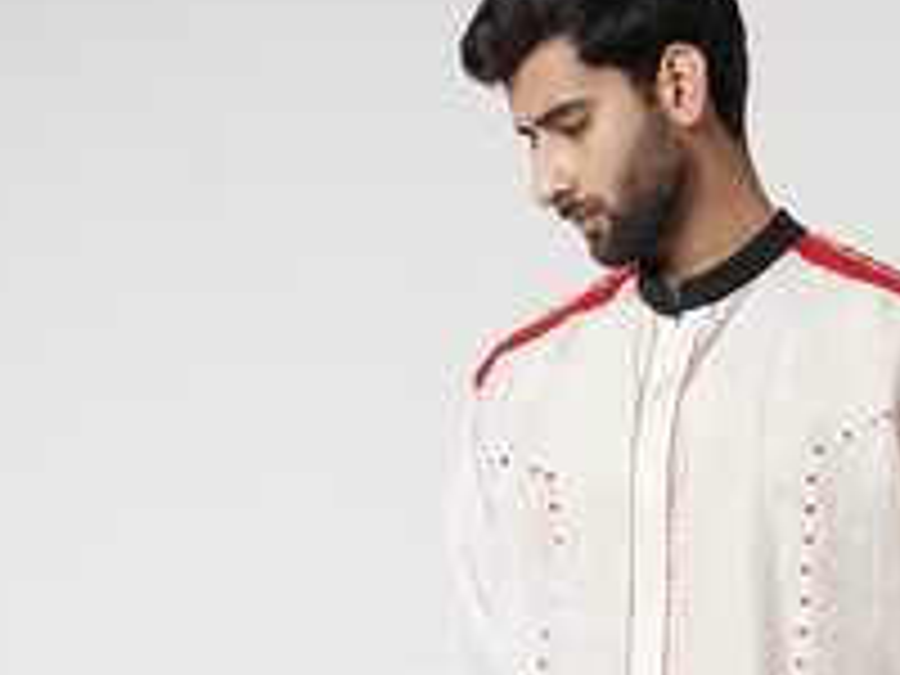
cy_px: 1006
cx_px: 652
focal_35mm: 116
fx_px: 3023
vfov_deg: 12.2
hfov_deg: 16.9
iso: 100
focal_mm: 46.1
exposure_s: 1/200
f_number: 5.6
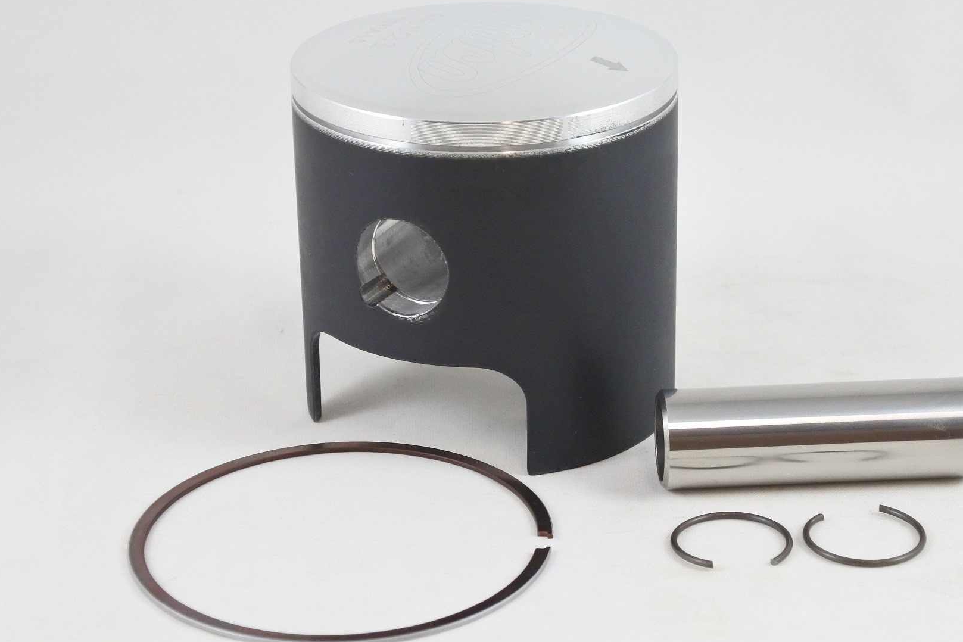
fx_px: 1846
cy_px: 289
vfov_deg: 19.7
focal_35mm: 69
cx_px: 496
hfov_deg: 29.2
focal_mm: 20.6
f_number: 4.8
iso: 720
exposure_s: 1/125
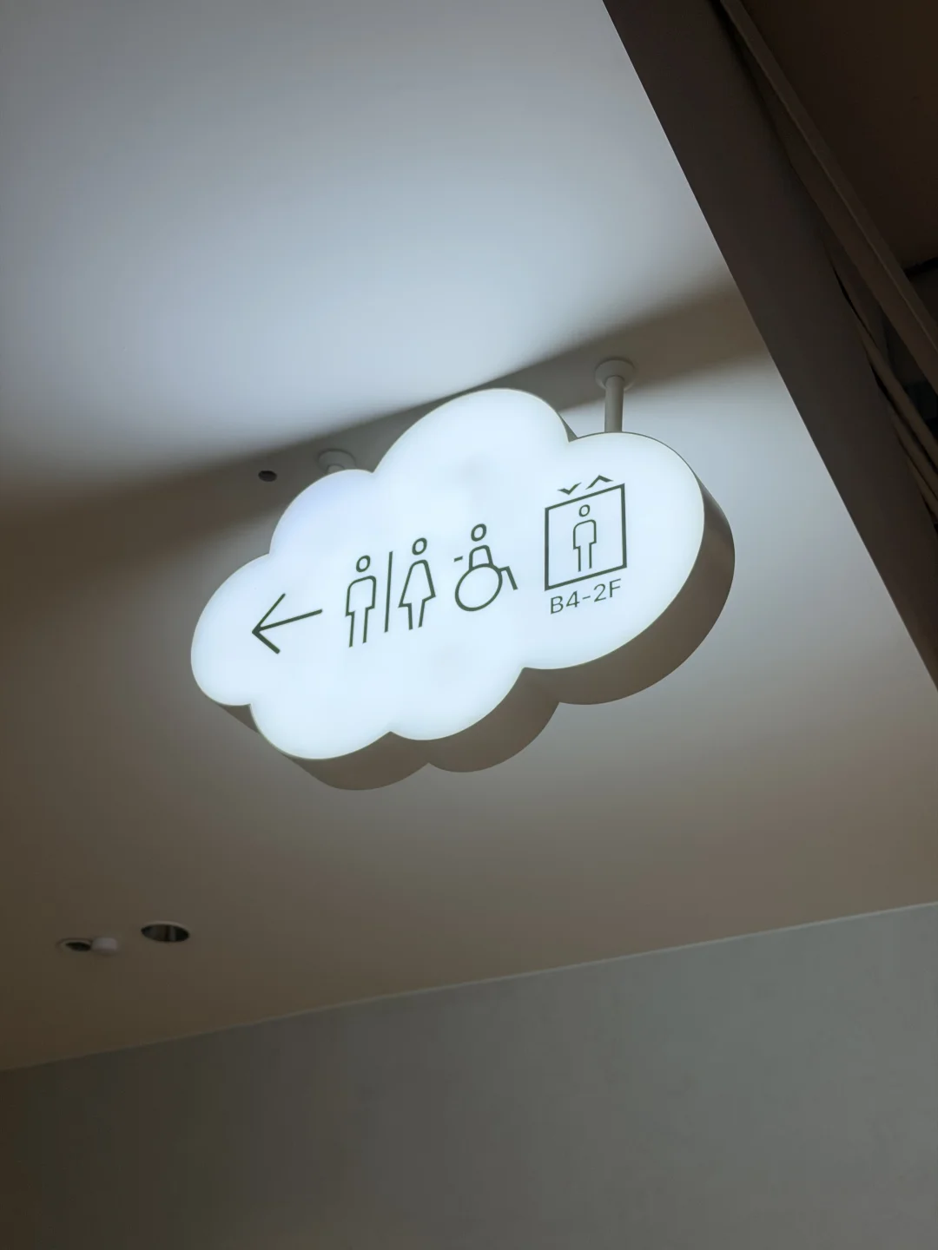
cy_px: 625
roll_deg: -5.1
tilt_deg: +32.9
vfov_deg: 39.7
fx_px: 1734
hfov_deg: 30.3
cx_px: 469
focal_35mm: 48
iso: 64
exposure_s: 1/434
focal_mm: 6.76
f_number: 1.78
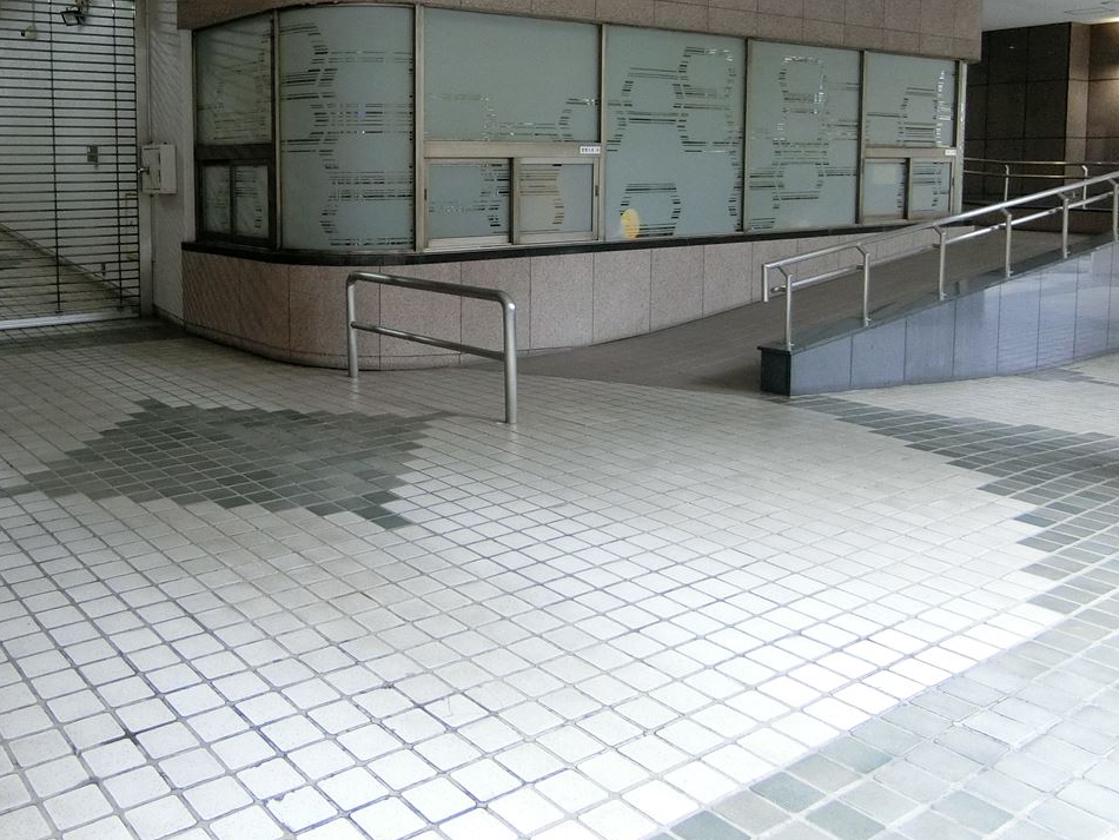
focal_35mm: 32
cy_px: 253
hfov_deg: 55.3
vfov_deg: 43.3
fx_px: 1035
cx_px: 347
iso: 400
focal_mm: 4.06
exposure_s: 1/100
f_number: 2.7
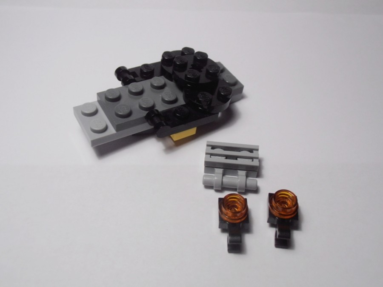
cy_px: 144
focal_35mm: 37
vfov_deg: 38.7
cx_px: 192
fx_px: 409
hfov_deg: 50.1
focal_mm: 6.61
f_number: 3.9
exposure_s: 1/80
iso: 80
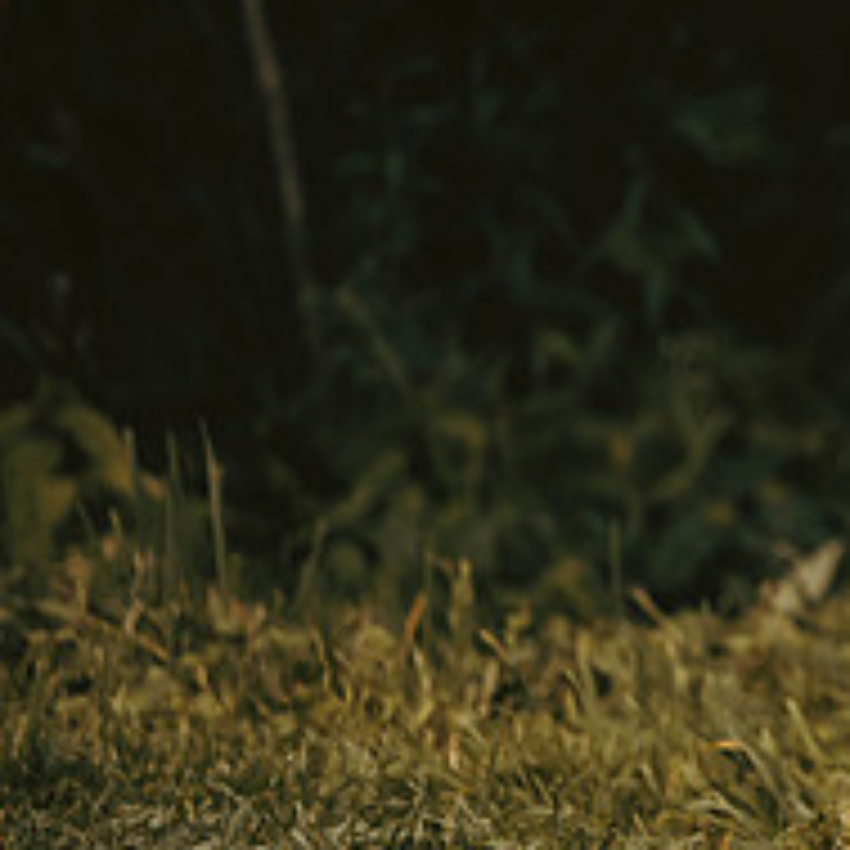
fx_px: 11612
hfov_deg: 4.2
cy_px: 164
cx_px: 1241
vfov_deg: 4.2
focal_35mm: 418
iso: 640
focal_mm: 160
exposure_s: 1/4000
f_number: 2.8
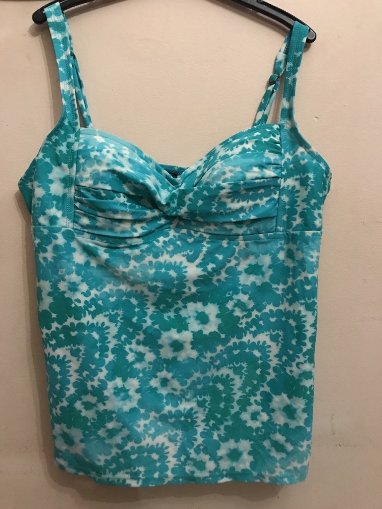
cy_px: 254
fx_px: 412
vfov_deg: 63.4
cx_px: 191
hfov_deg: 49.7
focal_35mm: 28
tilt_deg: -4.4
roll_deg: -0.4
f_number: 1.8
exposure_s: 1/7
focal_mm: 3.99
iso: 80
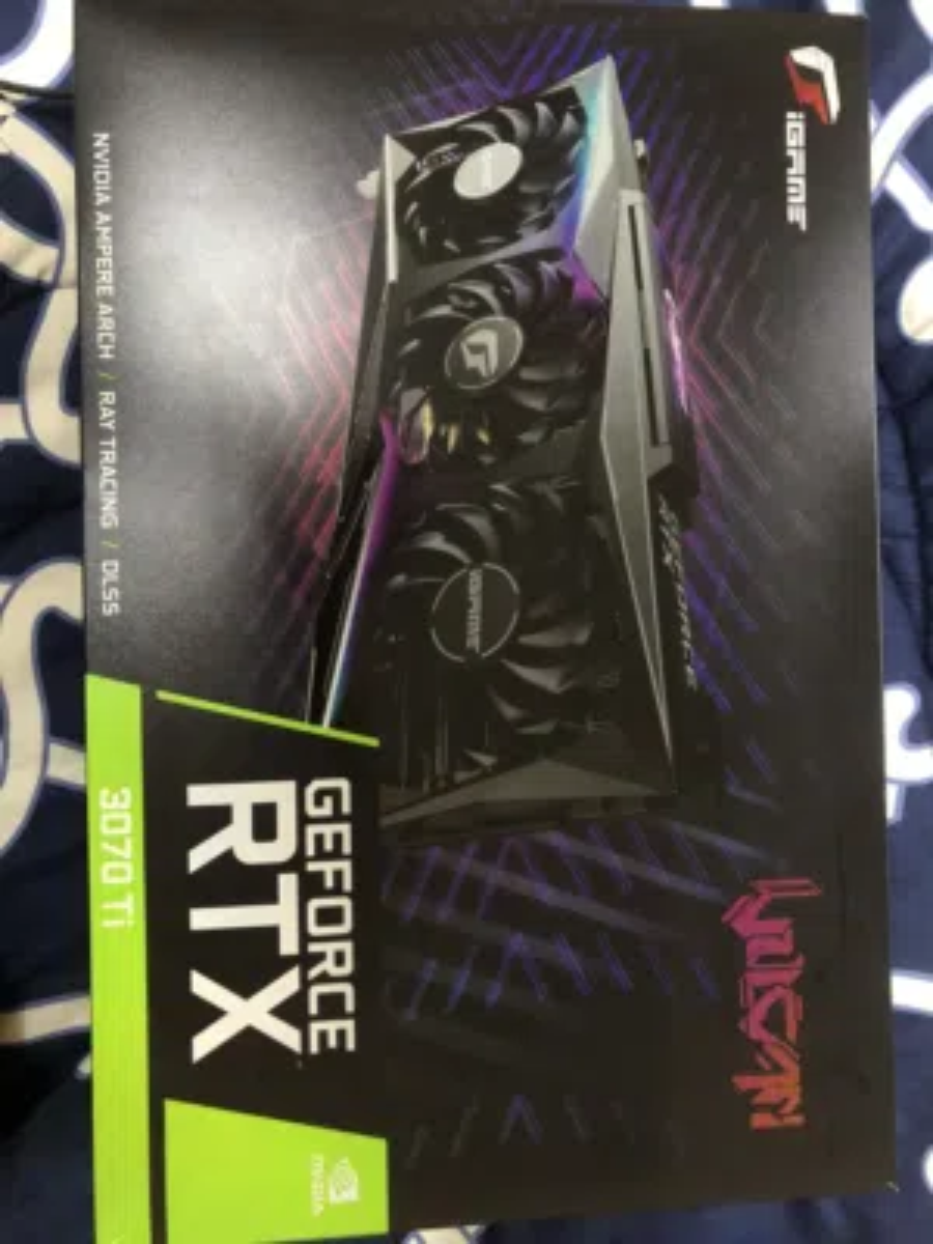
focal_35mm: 28
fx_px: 1006
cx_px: 466
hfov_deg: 49.7
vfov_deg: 63.4
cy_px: 622
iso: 125
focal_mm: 4
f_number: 1.8
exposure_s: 1/4
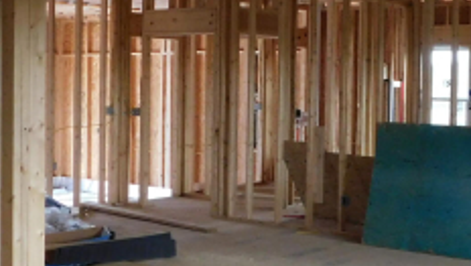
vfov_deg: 16.8
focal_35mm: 72
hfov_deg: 29.3
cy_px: 91
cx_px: 255
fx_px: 900
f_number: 3
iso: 280
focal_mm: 4
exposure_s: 1/30
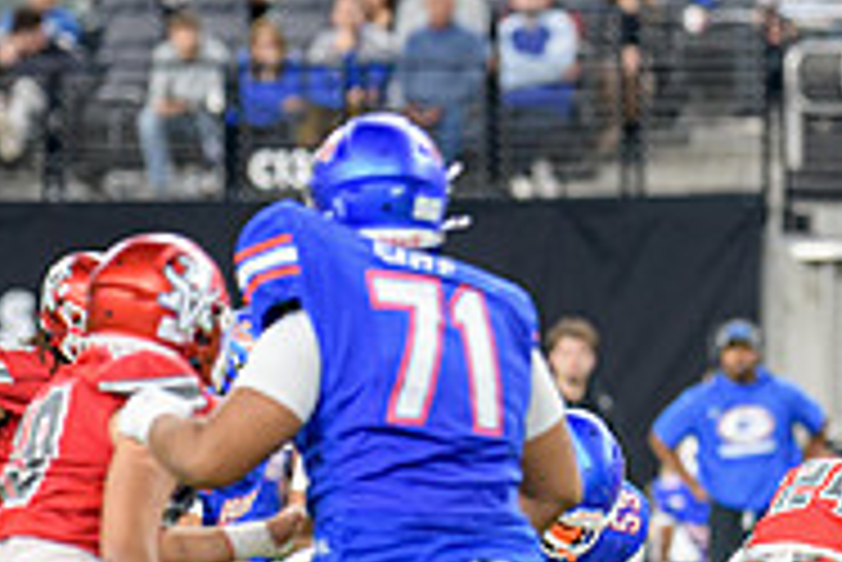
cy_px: 569
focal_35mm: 606
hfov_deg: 3.4
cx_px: 842
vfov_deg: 2.3
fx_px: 14184
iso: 1000
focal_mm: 195
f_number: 2.8
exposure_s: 1/400
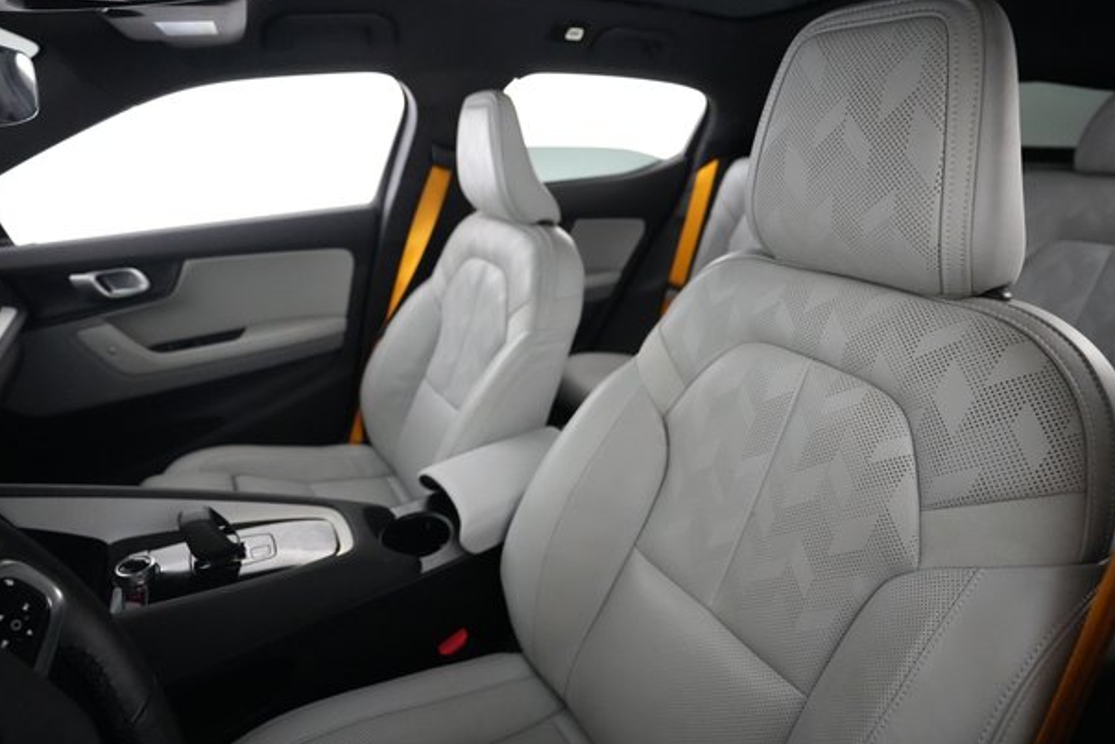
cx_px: 550
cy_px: 367
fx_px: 558
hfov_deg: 90.0
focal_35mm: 18
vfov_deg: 67.4
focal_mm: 17
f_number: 2.8
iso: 12800
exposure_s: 1/125
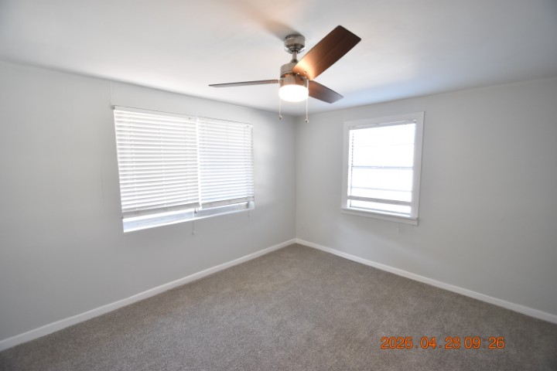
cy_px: 186
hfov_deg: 100.4
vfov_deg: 77.3
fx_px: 232
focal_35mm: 15
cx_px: 278
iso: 800
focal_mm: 10
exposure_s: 1/60
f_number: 3.5
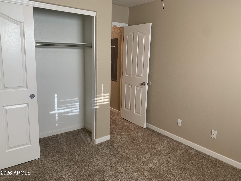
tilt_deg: -10.6
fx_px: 181
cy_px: 90
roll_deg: -1.1
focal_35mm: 26
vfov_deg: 53.1
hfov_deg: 67.3
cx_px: 120
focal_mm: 4.25
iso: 100
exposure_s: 1/60
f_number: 1.8
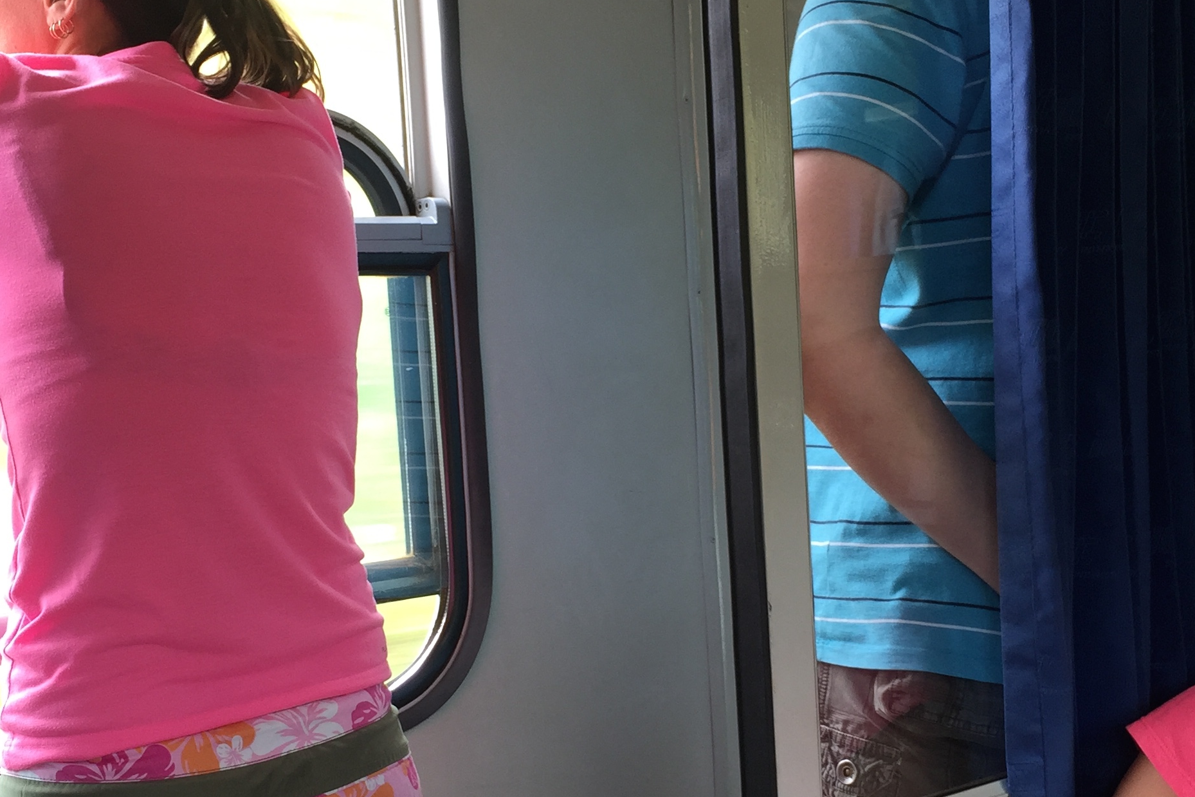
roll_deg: +3.3
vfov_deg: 25.4
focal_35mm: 53
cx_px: 547
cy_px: 503
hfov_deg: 37.5
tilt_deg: -6.4
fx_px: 1759
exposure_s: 1/40
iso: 32
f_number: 2.2
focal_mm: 4.15
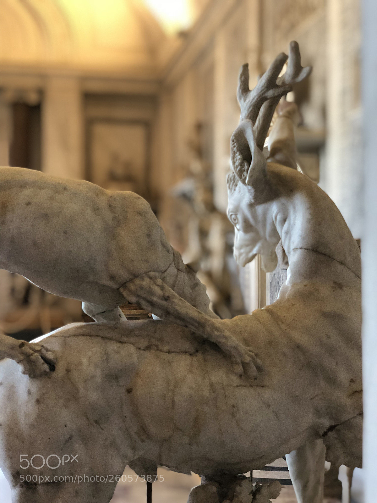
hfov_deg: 28.0
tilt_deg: +1.4
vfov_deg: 36.8
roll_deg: -0.1
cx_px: 188
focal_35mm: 52
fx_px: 755
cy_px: 252
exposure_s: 1/25
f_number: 2.4
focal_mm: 6
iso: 160
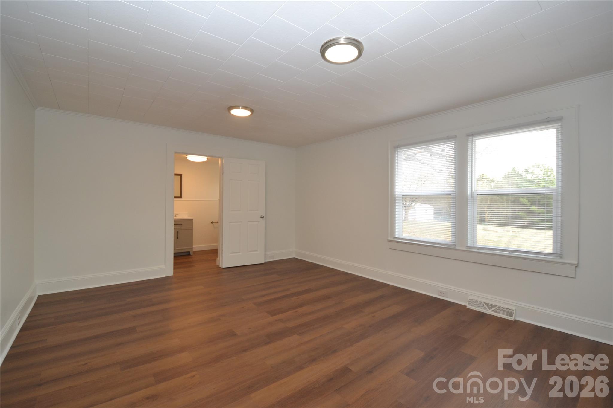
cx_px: 306
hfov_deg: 100.4
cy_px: 204
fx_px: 255
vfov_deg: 77.3
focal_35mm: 15
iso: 400
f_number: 4.5
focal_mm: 10
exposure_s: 1/80
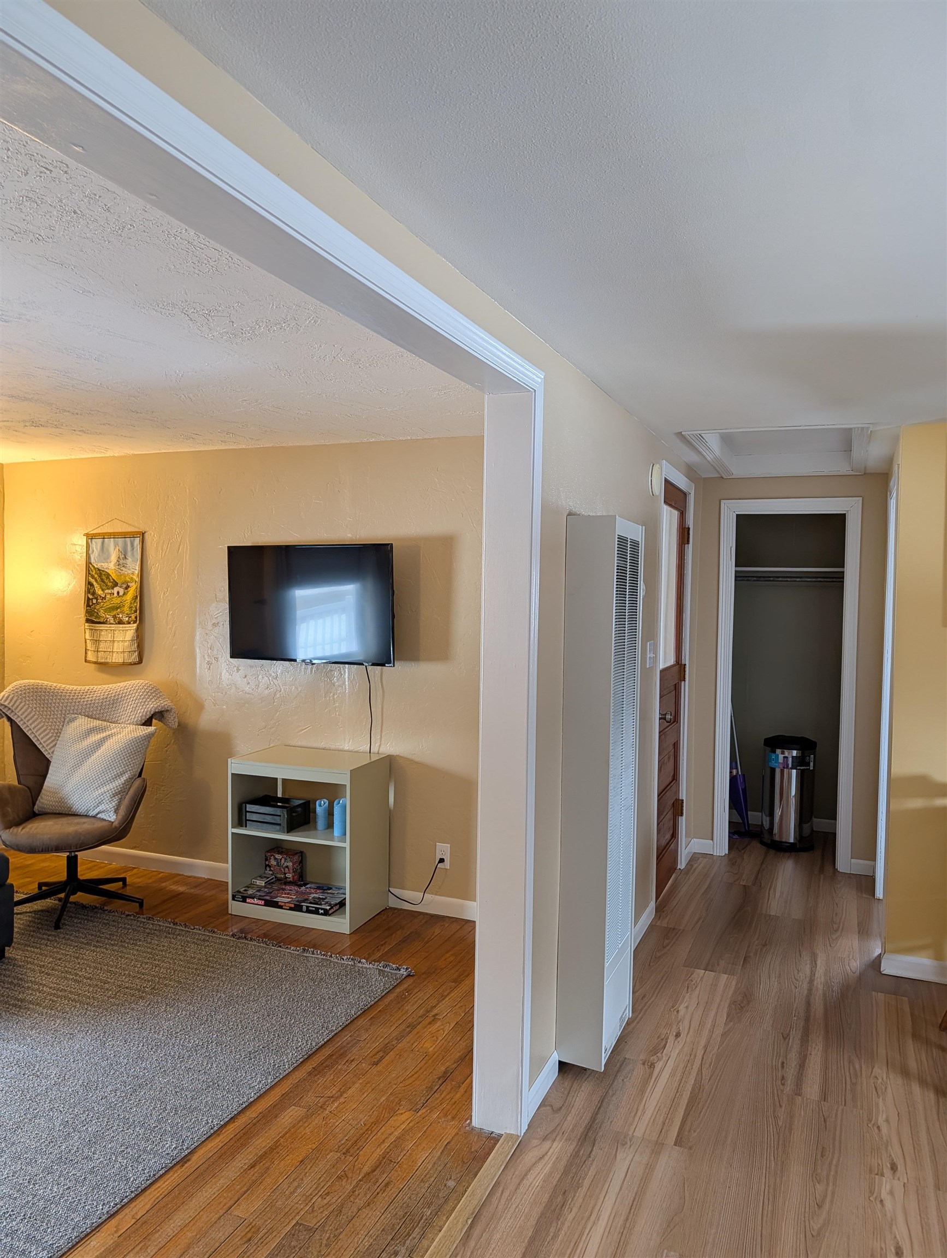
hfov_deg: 56.9
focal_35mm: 24
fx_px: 873
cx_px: 474
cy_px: 629
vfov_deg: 71.5
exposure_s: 1/30
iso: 56
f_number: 1.68
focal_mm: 6.9
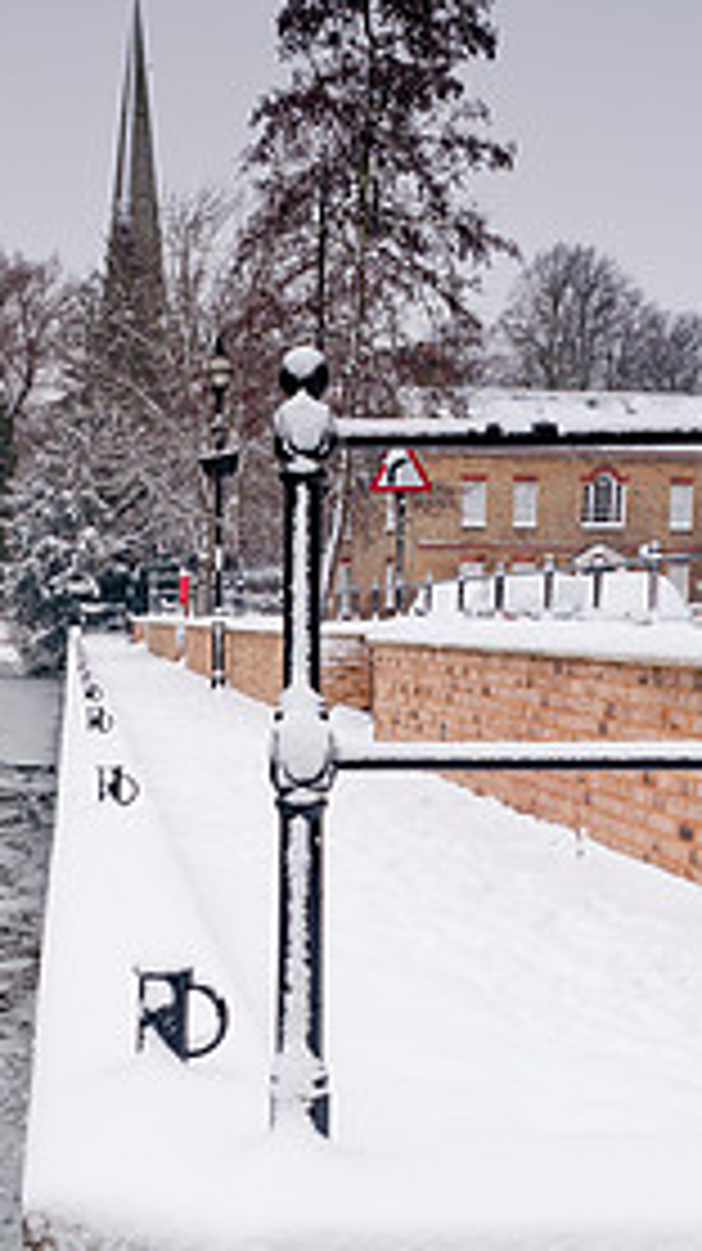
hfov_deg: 19.3
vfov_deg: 34.2
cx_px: 70
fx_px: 2022
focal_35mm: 61
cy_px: 801
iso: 200
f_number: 9
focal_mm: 24
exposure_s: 1/100
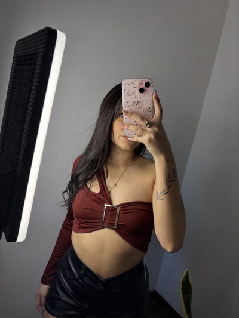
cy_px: 159
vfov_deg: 67.3
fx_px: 239
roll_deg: -11.7
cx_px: 120
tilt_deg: -22.0
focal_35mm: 26
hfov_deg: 53.1
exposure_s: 1/370
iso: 50
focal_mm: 5.96
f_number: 1.6
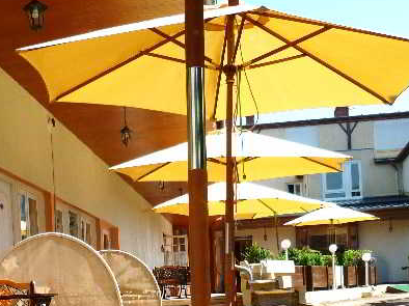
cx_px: 137
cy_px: 304
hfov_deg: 30.5
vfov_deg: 22.4
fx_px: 744
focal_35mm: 63
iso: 80
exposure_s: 1/800
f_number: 2.8
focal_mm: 5.5
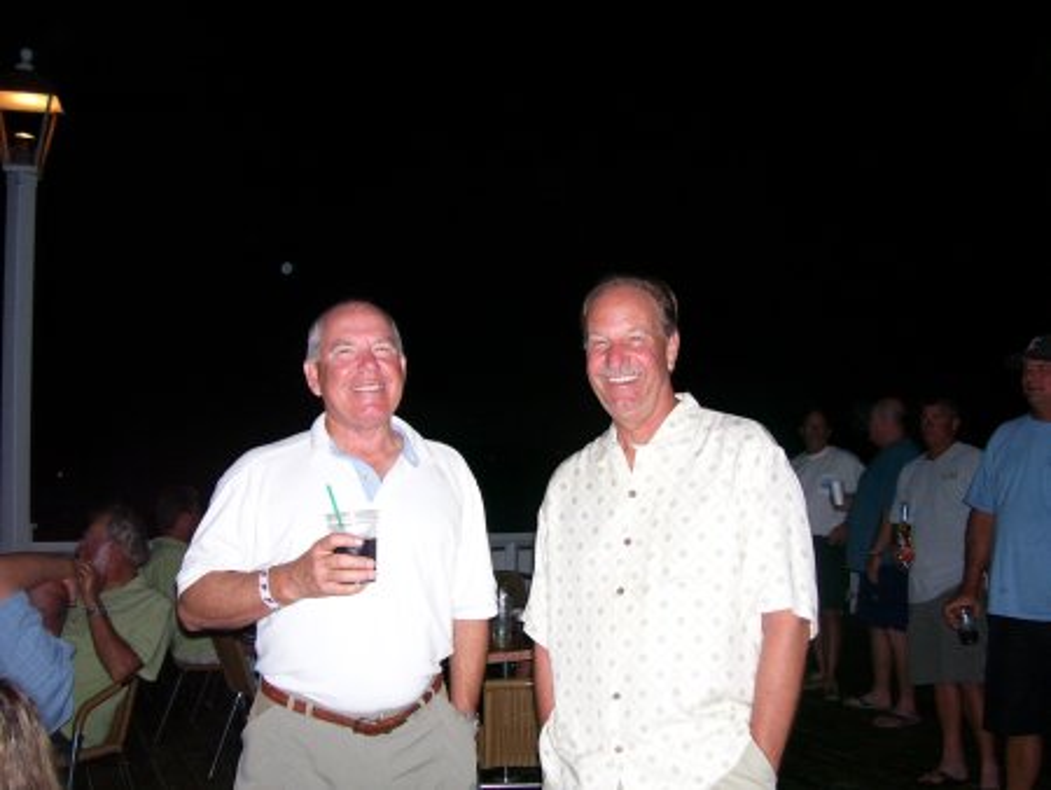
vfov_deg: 41.8
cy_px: 395
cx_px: 526
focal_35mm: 34
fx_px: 1033
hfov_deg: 53.9
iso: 125
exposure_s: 1/60
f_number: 2.7
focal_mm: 5.6
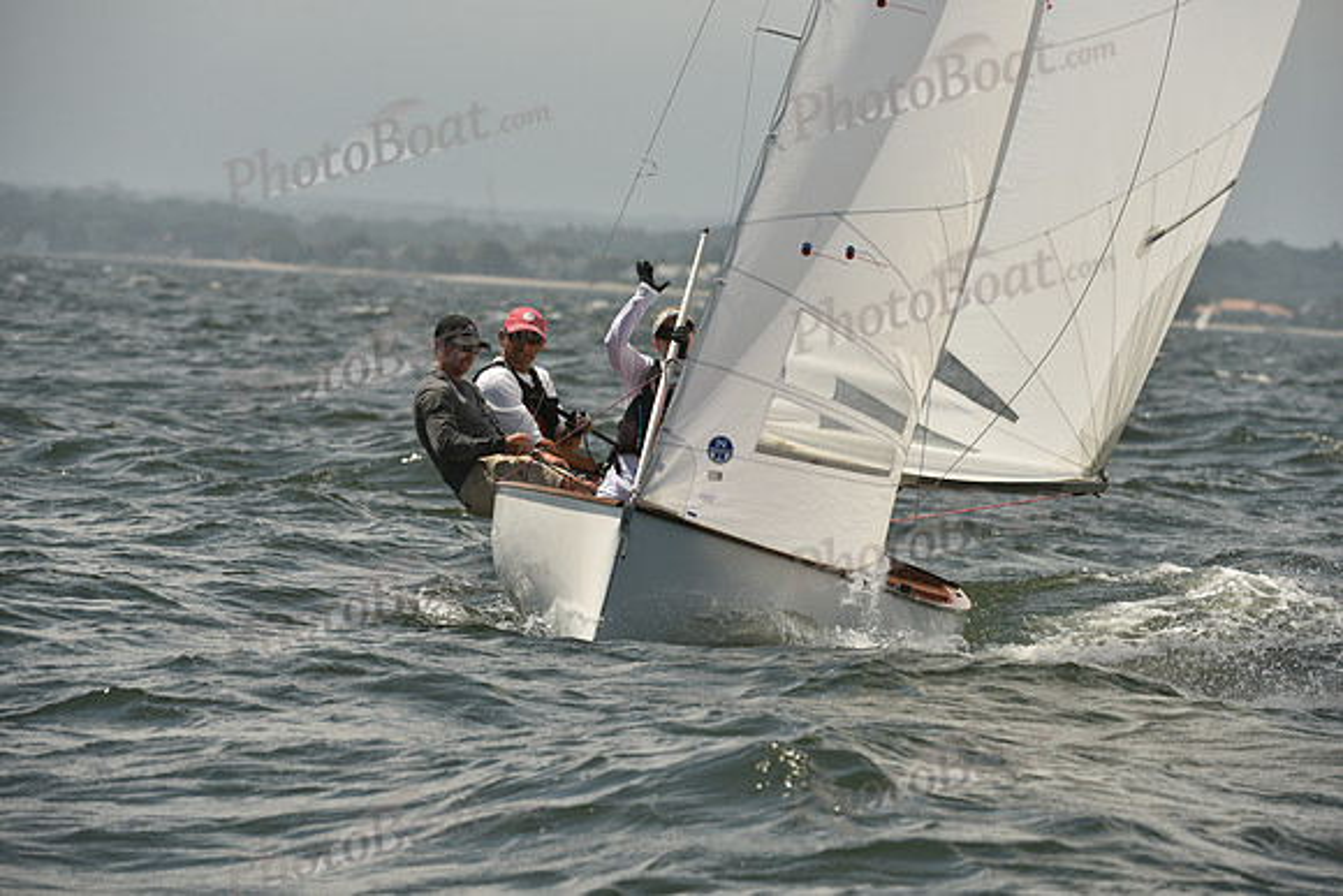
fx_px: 9701
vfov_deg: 5.3
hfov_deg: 7.9
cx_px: 672
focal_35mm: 260
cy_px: 448
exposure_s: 1/1600
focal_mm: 260
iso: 250
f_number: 7.1
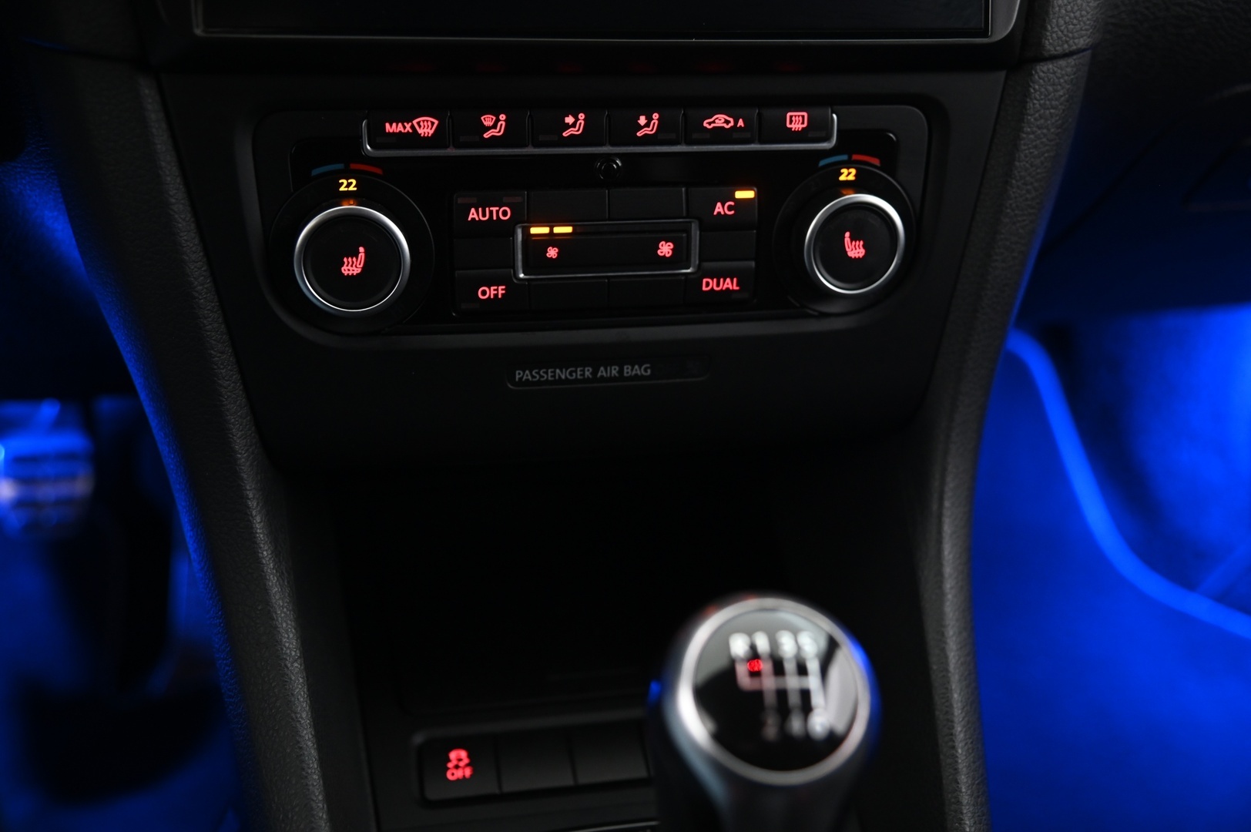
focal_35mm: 38
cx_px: 626
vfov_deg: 35.0
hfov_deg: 50.7
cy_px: 416
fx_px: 1319
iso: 2000
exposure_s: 1/13
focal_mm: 38
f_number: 4
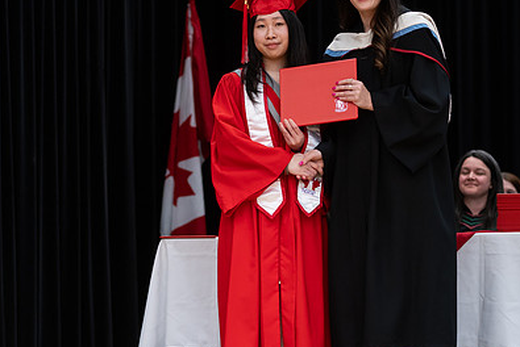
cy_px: 247
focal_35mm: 168
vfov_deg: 8.2
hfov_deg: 12.2
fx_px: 2428
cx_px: 246
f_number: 2.8
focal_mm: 85
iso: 1000
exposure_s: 1/200
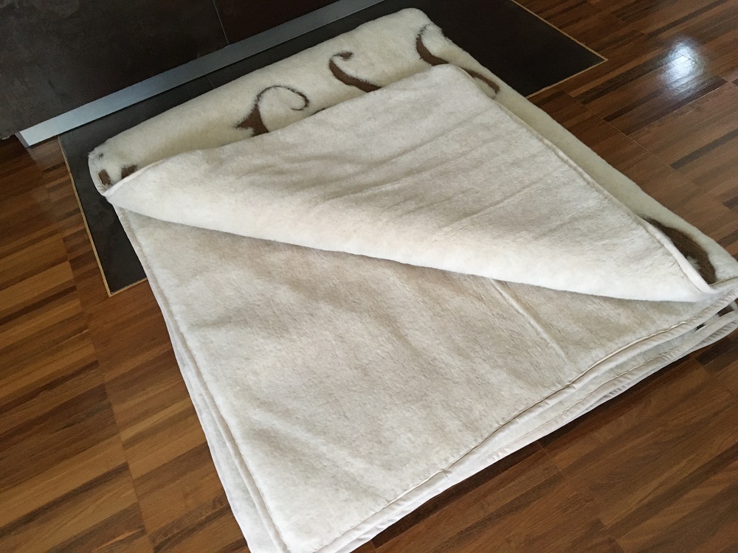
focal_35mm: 29
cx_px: 369
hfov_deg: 61.7
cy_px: 276
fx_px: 618
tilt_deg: -51.1
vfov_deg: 48.2
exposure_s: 1/25
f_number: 2.2
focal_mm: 4.15
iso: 200
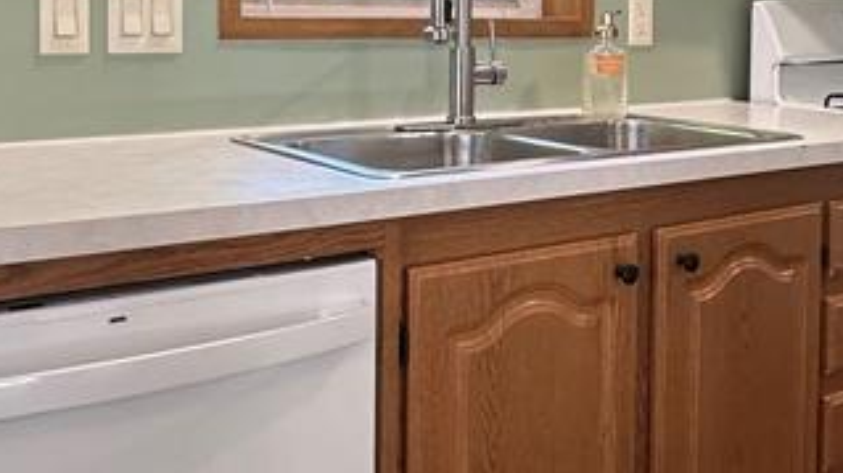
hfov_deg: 42.0
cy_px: 53
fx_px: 1095
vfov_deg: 23.8
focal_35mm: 49
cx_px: 492
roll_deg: -1.0
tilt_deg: -1.9
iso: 250
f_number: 2.2
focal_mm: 2.22
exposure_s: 1/120
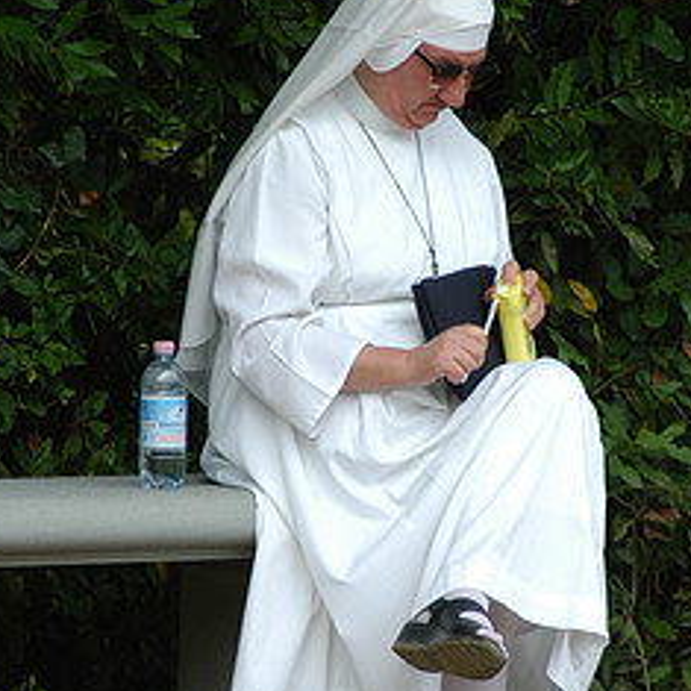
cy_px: 359
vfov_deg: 3.4
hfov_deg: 3.4
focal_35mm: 512
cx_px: 395
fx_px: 11563
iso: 200
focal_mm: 210
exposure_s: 1/320
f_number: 5
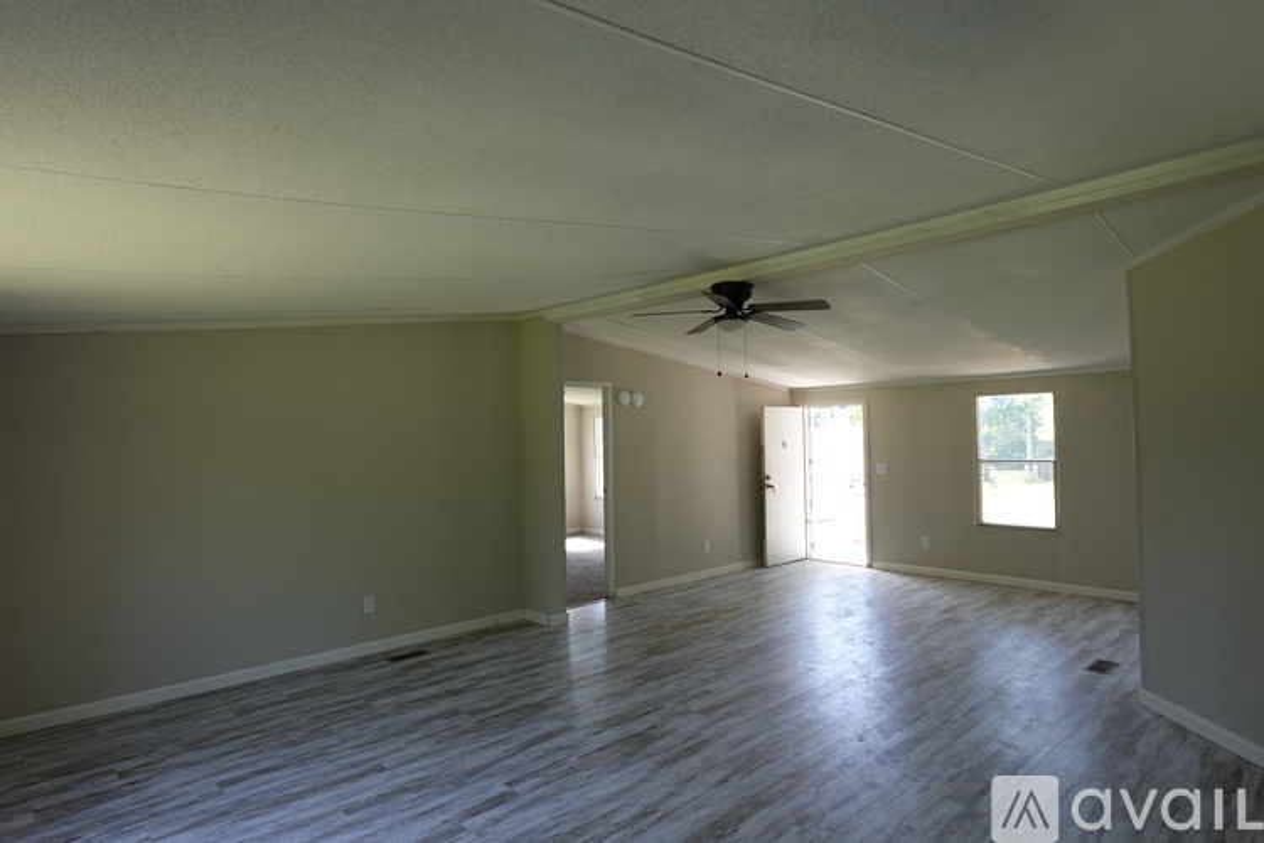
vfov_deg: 61.9
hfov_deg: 84.0
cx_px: 632
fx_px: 702
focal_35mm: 20
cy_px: 422
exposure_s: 1/160
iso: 125
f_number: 2
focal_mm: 7.6
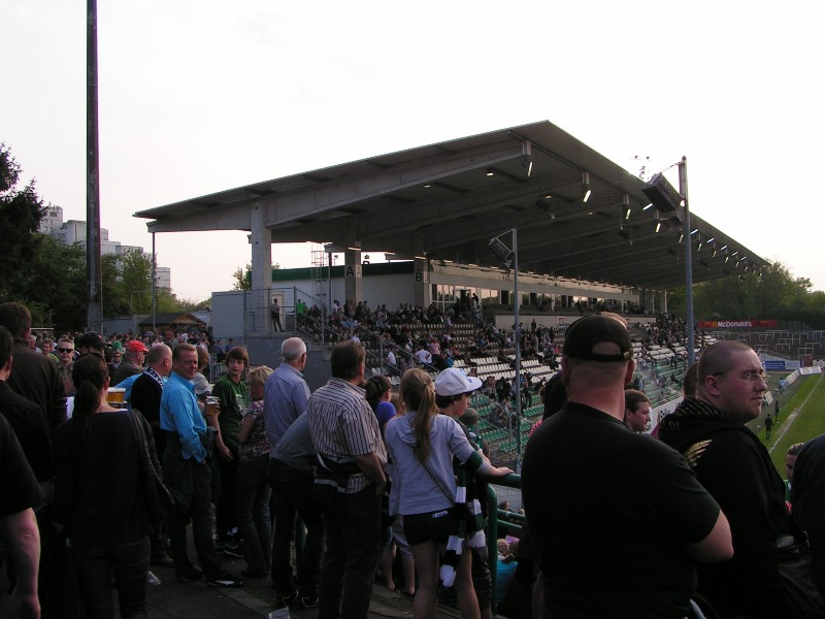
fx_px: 906
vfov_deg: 37.7
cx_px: 412
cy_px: 310
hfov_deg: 49.0
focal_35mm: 38
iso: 50
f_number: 5.6
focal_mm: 5.8
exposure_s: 1/200
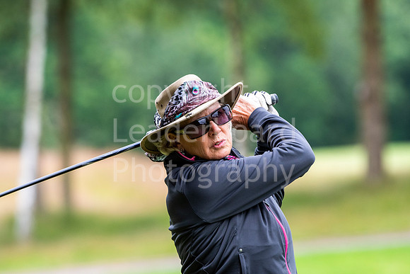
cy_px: 137
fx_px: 5980
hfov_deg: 3.9
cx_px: 205
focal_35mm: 525
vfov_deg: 2.6
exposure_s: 1/1000
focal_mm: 350
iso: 800
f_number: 5.6
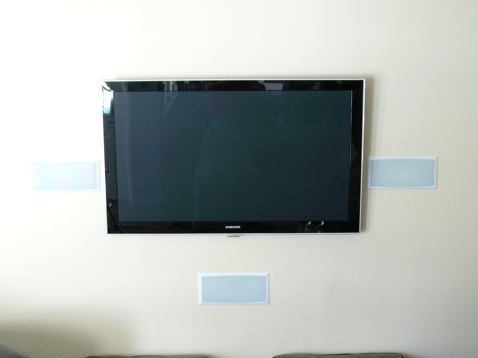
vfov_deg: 29.1
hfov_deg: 38.2
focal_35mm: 50
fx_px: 690
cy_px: 179
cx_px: 239
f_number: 3.2
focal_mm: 10
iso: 200
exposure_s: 1/15
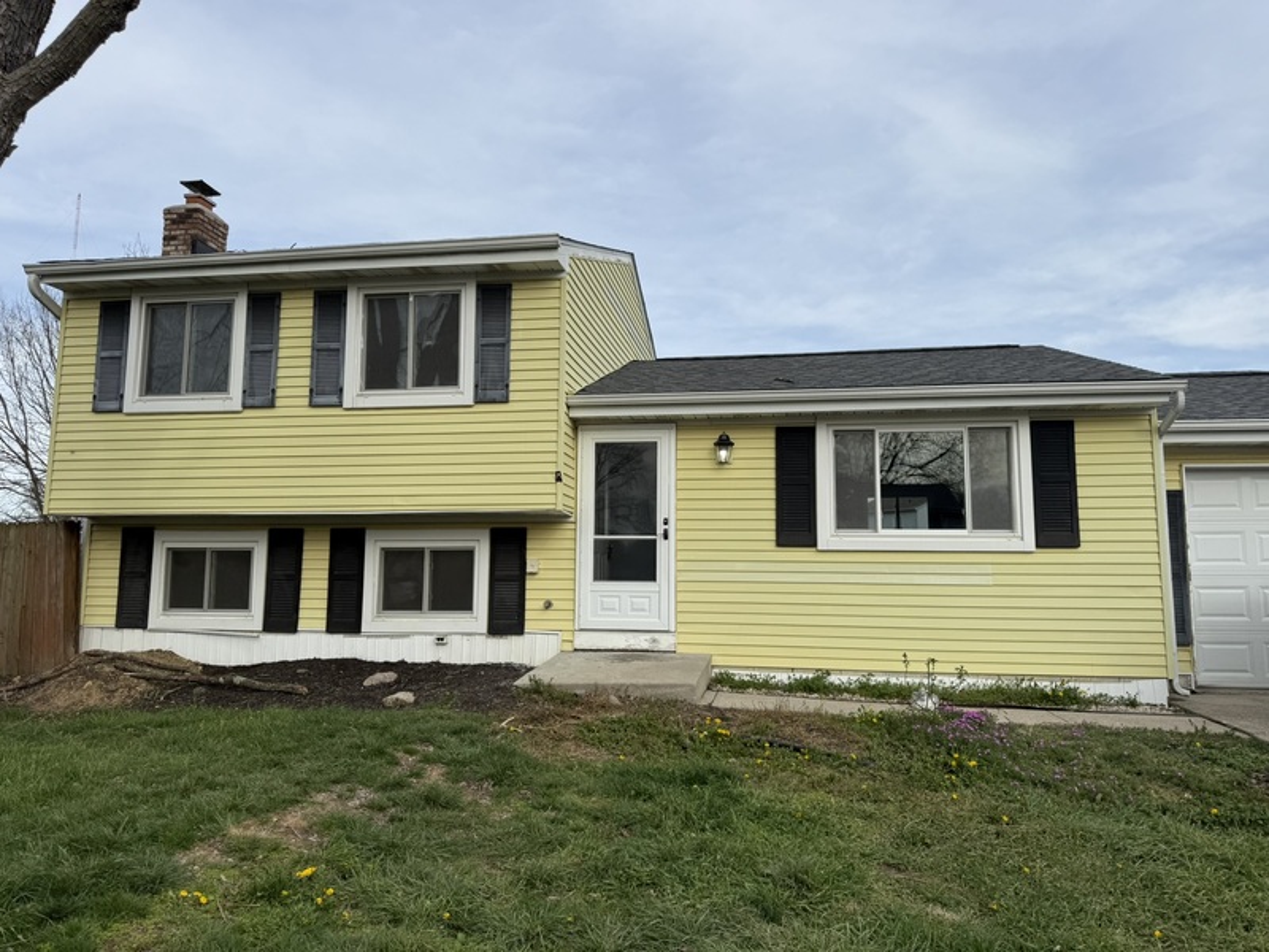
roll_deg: -0.5
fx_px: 880
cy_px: 476
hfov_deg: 71.6
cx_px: 634
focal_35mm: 24
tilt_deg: +6.7
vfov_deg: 56.8
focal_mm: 6.76
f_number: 1.78
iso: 80
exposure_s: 1/3759
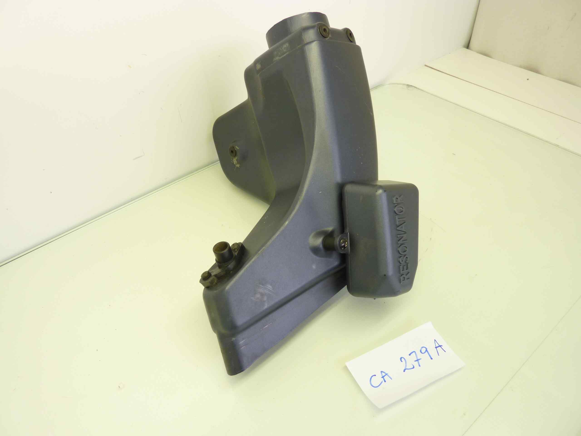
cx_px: 290
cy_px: 218
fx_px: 420
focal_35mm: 25
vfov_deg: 54.9
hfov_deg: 69.4
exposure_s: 1/25
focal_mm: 4.1
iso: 80
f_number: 3.3
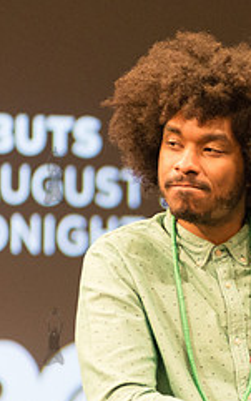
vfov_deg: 4.6
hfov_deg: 2.9
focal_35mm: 454
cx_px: 268
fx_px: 4960
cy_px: 255
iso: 4000
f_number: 2.8
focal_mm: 185
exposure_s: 1/200
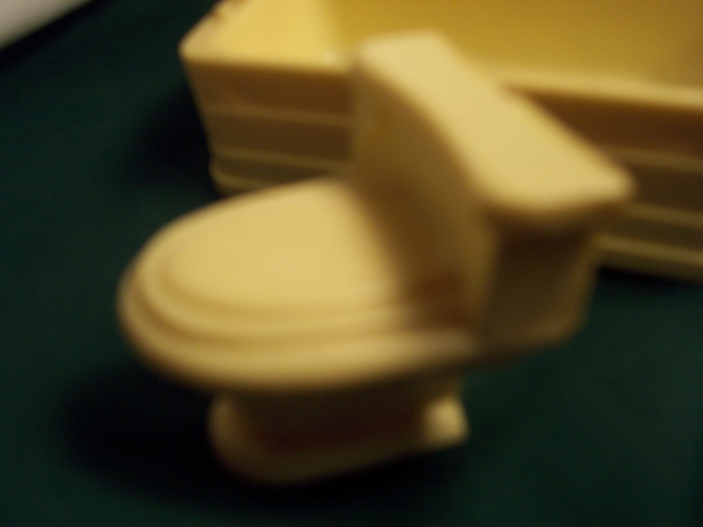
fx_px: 751
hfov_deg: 50.1
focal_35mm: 37
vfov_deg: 38.7
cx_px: 352
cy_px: 264
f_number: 2.8
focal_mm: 5.6
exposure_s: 1/250
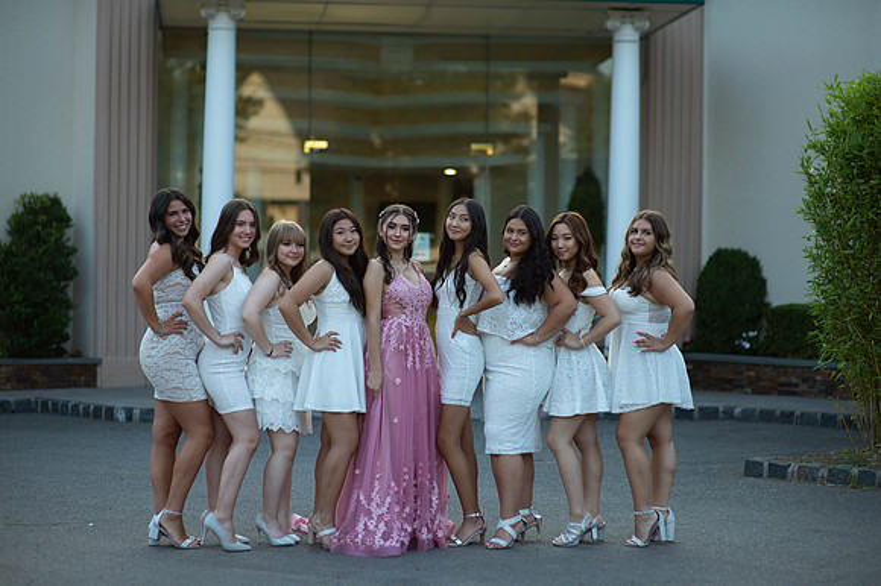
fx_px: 2079
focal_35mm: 85
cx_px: 440
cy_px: 293
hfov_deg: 23.9
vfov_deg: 16.1
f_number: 2
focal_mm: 85
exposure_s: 1/1000
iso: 250
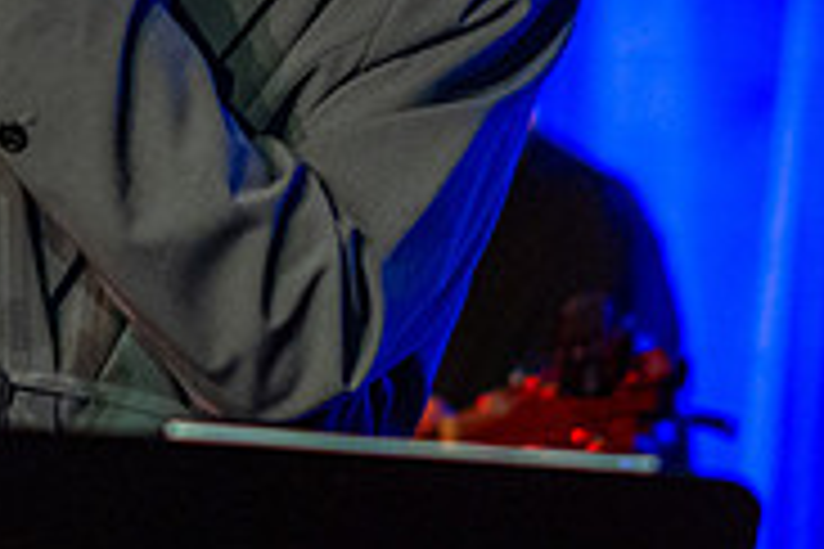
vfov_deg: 3.6
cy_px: -180
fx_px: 8812
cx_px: 173
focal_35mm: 385
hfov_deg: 5.4
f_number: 1.4
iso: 1600
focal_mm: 85
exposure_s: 1/200
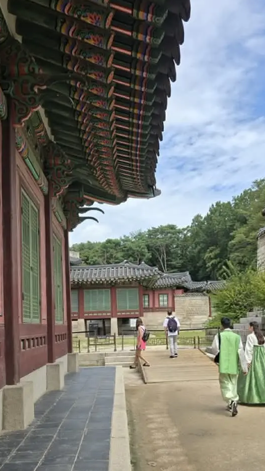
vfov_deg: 57.3
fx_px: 424
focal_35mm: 34
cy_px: 296
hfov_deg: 34.6
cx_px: 157
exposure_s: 1/575
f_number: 1.7
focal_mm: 6.3
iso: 12
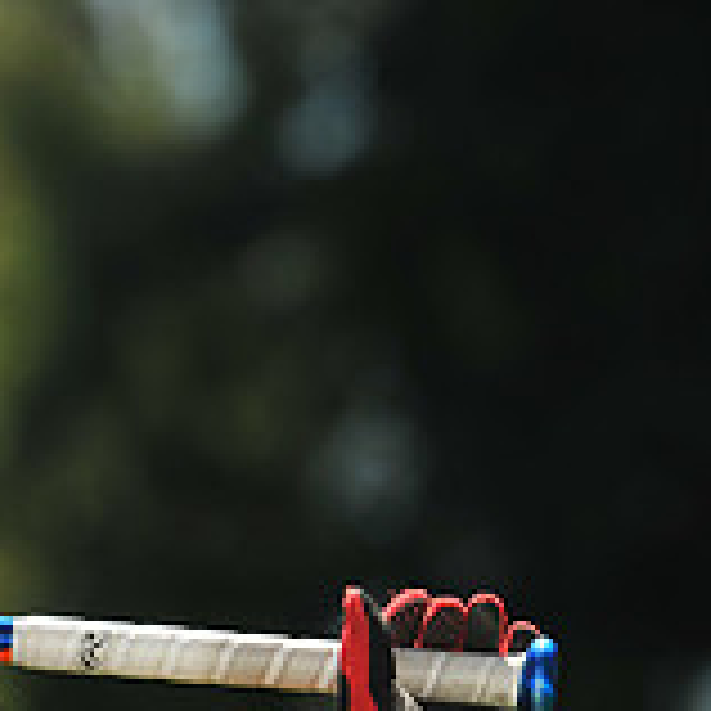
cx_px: -176
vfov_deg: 4.3
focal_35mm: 405
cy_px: 796
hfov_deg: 4.3
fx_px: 9411
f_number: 4
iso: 200
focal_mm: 130
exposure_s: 1/2000
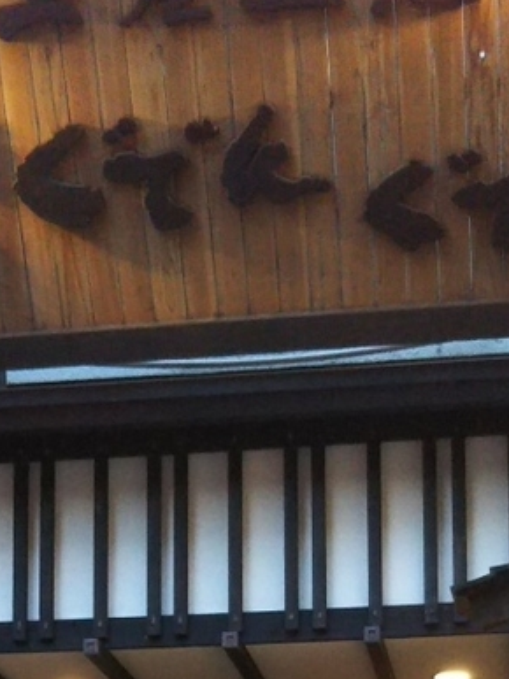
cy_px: 895
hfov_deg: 15.9
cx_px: 177
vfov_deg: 19.4
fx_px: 1824
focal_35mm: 93
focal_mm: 4
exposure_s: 1/40
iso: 200
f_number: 2.2
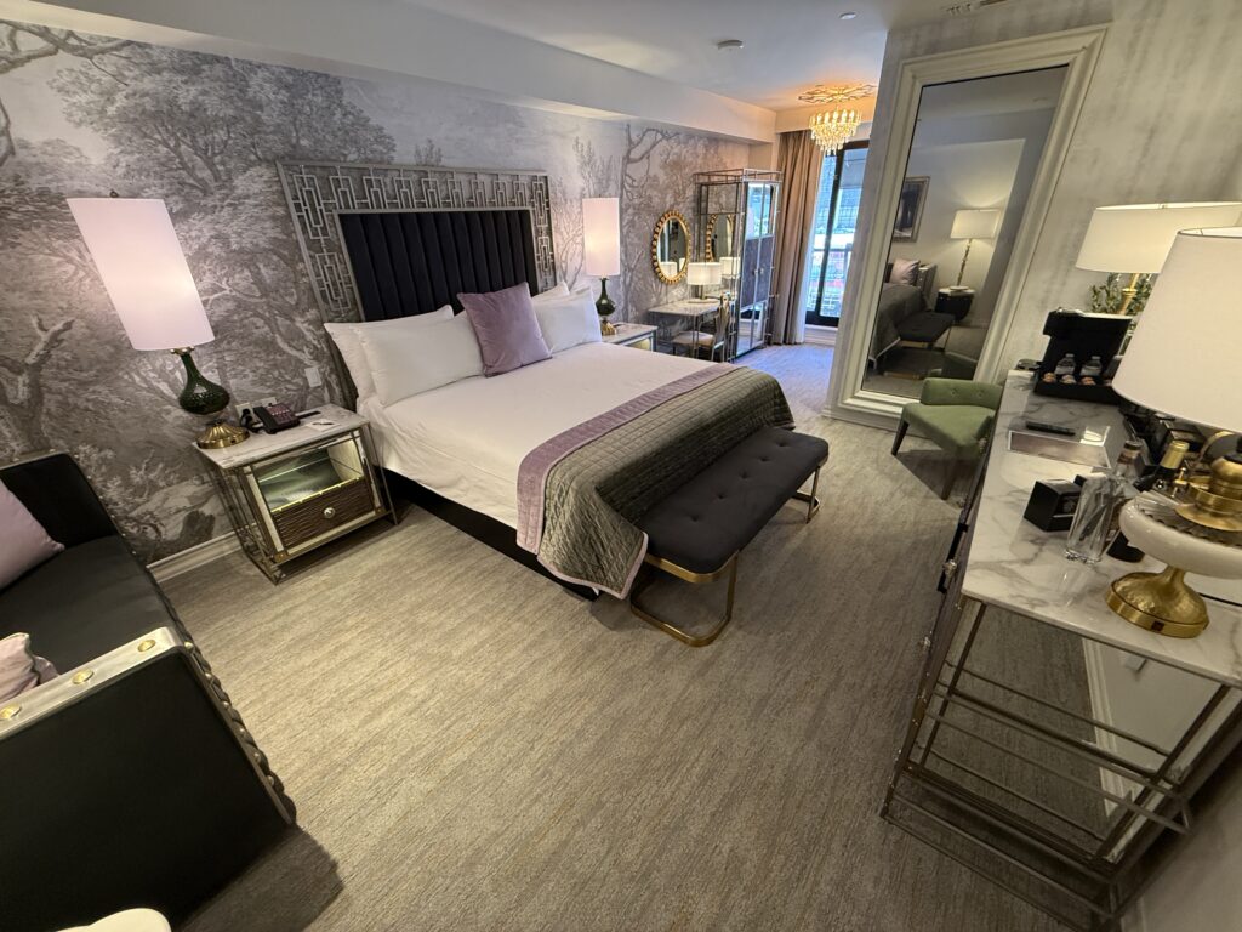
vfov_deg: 85.7
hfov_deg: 102.1
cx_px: 621
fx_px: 502
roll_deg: +1.9
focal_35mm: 14
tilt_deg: -26.9
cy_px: 466
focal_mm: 2.22
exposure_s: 1/60
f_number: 2.2
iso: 400
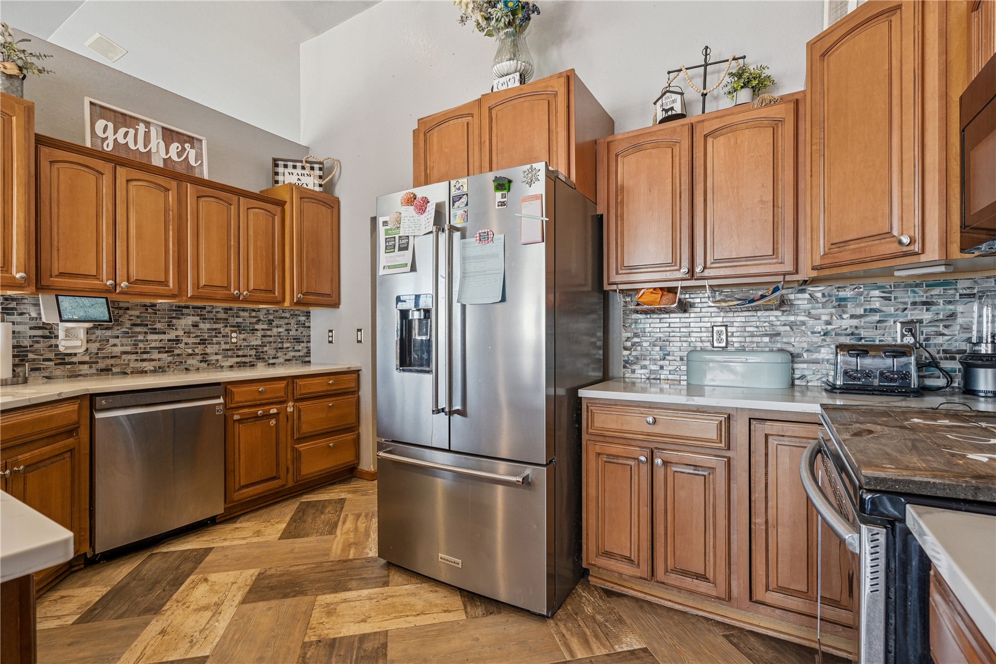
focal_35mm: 16
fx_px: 443
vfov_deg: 73.7
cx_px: 498
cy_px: 332
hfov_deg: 96.7
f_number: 9
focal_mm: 16
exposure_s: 1/6
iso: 400
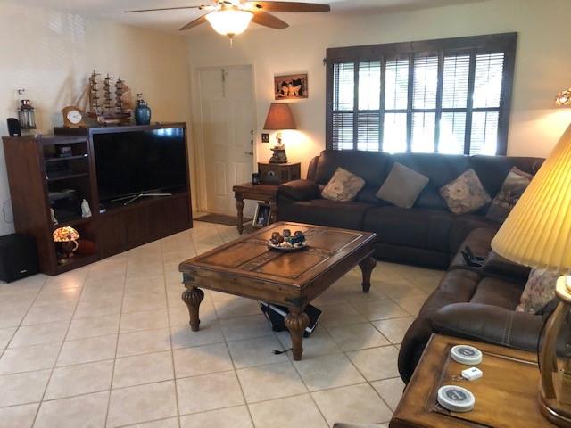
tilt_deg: -13.4
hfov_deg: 63.4
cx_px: 286
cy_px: 214
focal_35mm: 28
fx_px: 462
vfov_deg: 49.7
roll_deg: +1.9
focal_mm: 3.99
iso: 400
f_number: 1.8
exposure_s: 1/60
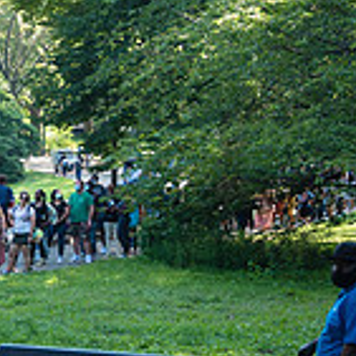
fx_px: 1745
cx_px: -288
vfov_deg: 11.6
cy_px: 214
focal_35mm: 150
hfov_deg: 10.9
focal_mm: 35
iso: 200
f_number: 4
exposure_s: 1/200
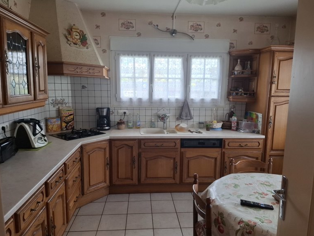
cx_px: 159
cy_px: 116
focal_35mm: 24
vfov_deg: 56.8
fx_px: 218
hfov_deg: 71.6
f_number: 1.8
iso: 64
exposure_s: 1/100
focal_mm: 5.54
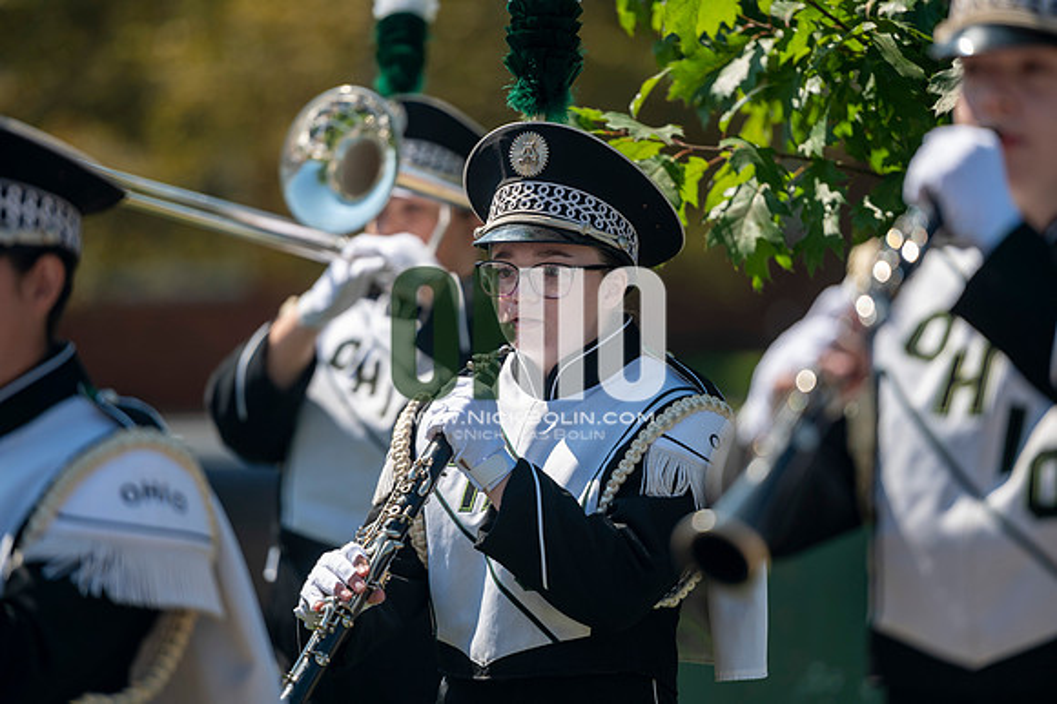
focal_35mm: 200
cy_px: 352
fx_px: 5869
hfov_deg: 10.3
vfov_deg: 6.9
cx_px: 528
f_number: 2.8
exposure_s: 1/1600
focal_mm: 200
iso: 100
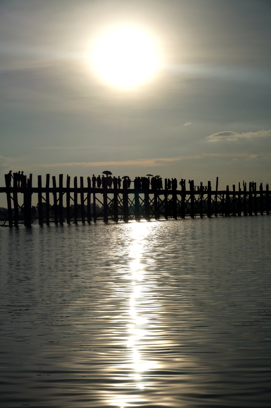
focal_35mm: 72
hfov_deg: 18.9
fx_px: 815
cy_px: 204
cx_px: 136
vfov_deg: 28.1
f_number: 14
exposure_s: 1/2500
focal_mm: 48
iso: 200
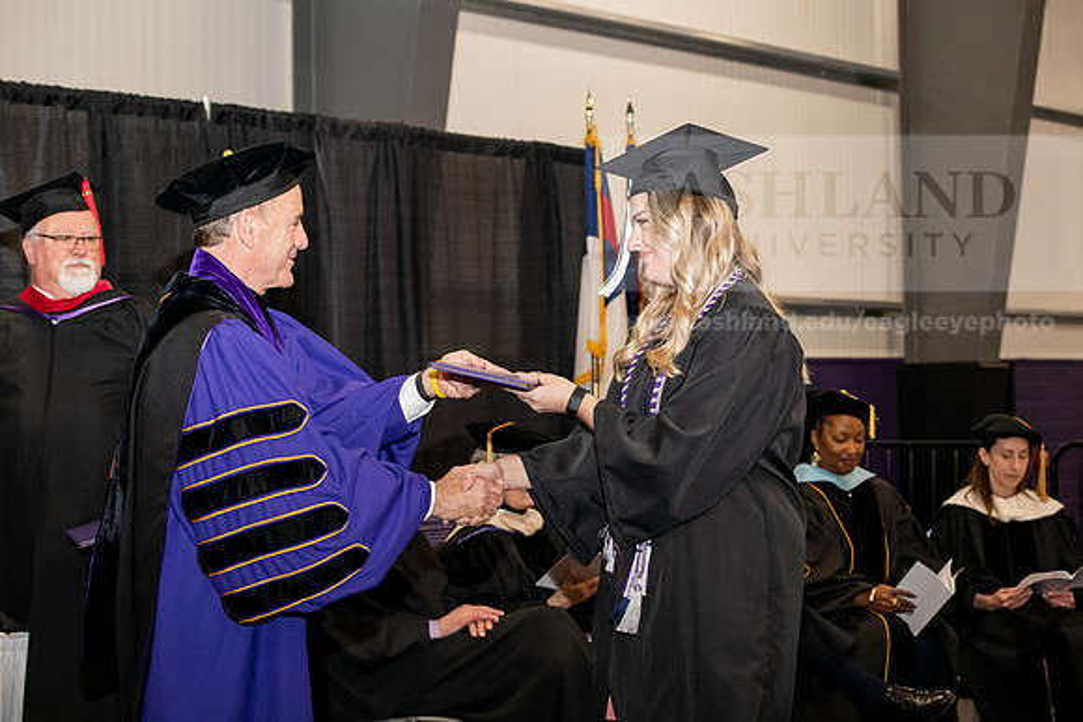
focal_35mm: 70
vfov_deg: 19.5
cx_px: 542
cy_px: 361
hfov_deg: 28.8
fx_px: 2106
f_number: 5.6
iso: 2500
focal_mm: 70
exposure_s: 1/200
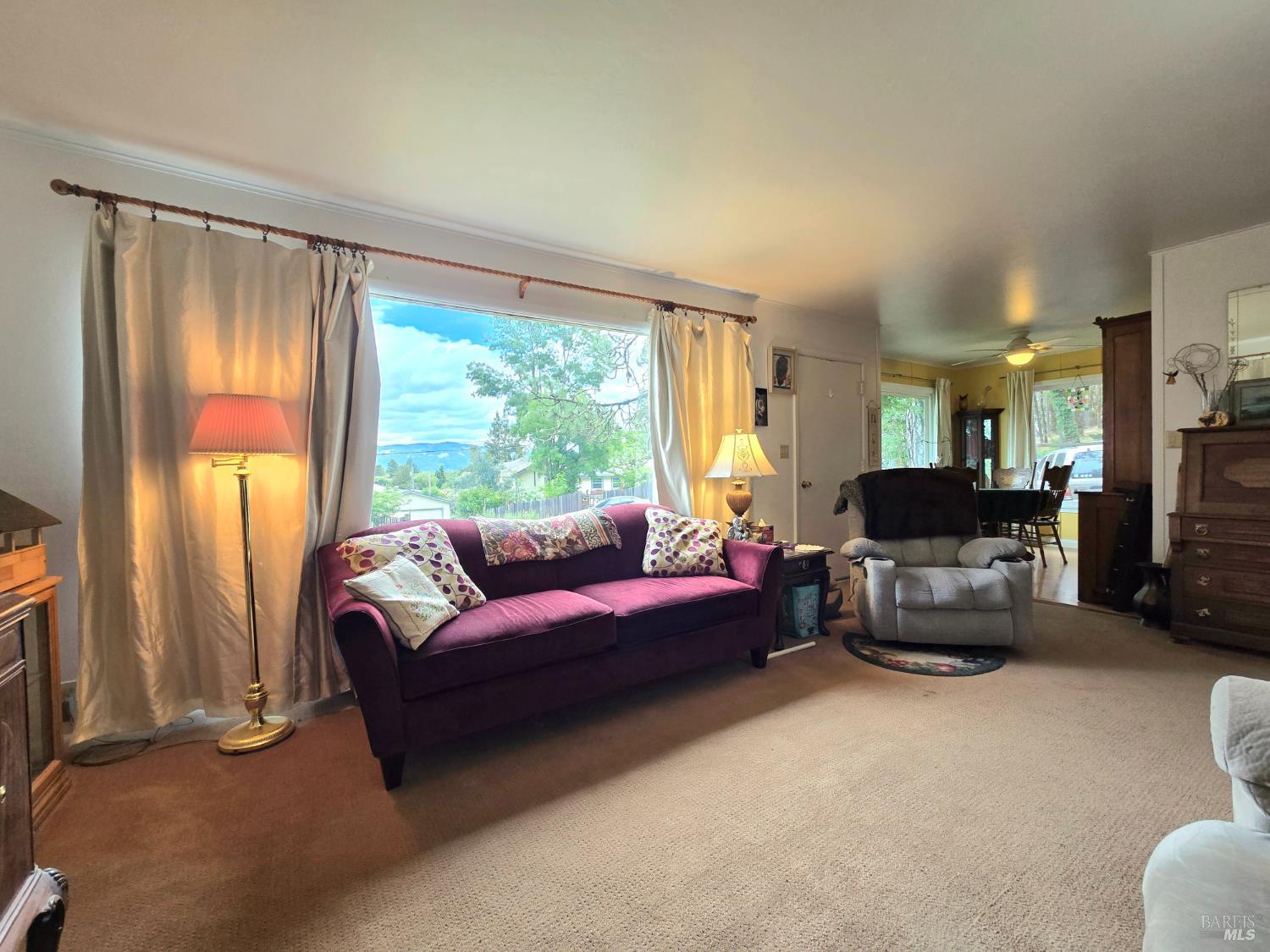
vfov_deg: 89.9
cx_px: 635
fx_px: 477
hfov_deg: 106.2
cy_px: 476
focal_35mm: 13
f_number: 2.2
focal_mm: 2.2
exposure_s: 1/120
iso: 64
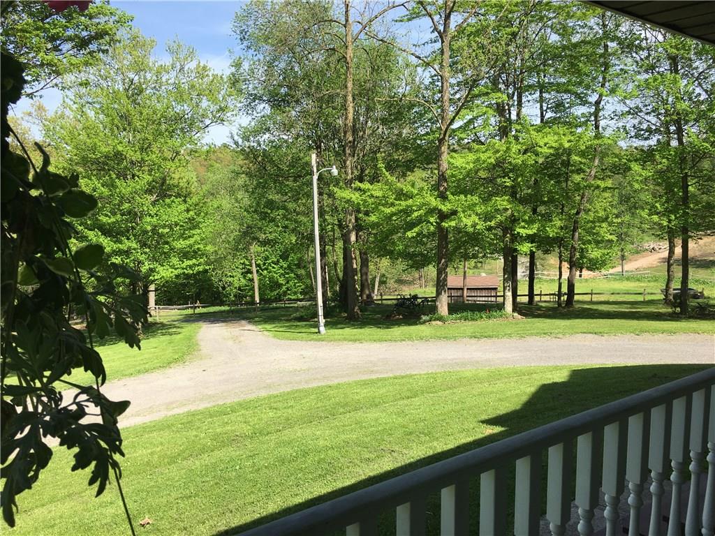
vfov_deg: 48.2
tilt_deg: -3.7
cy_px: 268
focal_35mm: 29
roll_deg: -1.2
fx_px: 599
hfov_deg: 61.7
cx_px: 358
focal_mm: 4.15
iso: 25
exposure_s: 1/836
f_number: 2.2
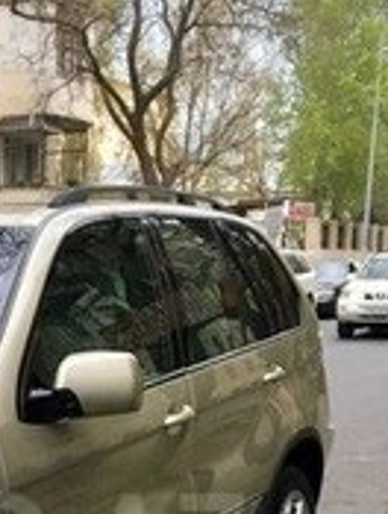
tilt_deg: -11.8
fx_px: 1221
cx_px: -56
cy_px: 537
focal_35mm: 82
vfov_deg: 22.7
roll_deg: +0.3
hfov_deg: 17.4
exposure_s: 1/33
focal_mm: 4.15
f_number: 2.2
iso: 50
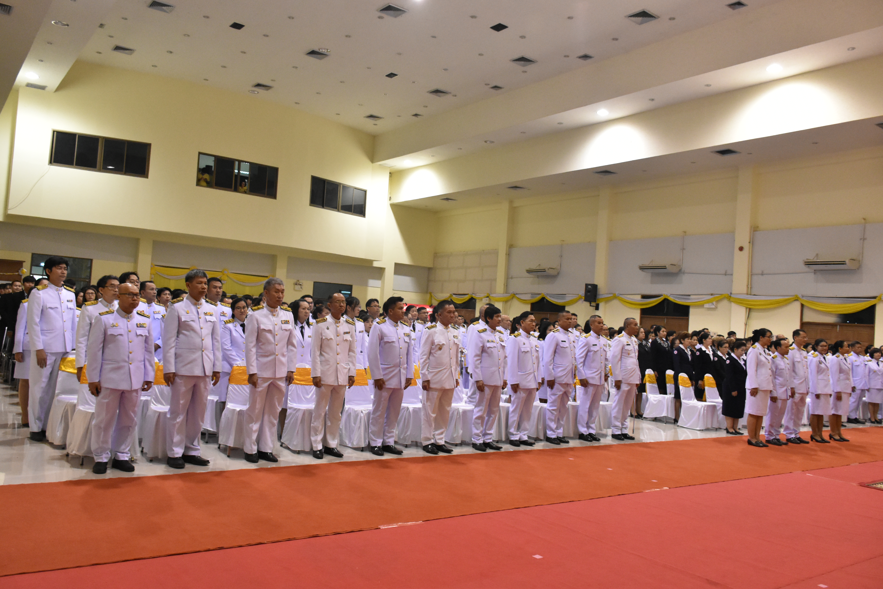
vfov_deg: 47.9
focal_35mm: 27
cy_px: 294
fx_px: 662
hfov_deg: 67.4
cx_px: 442
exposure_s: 1/100
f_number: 5
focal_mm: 18
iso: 3200
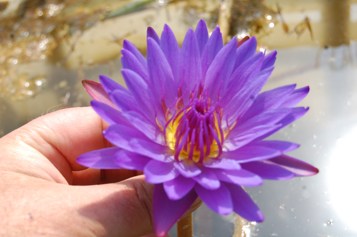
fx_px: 817
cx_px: 178
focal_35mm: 82
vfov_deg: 16.5
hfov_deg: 24.6
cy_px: 118
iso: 200
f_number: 8
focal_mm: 55
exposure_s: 1/250
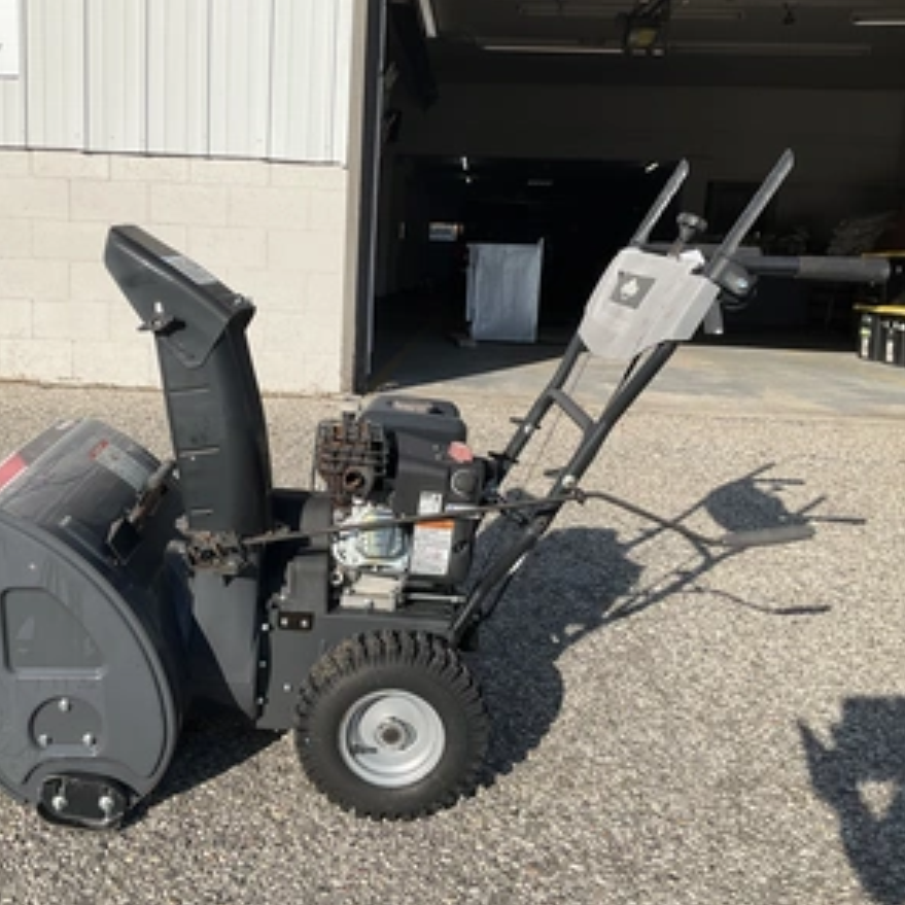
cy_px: 460
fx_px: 1035
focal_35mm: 35
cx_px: 368
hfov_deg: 47.0
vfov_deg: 47.2
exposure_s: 1/2427
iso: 25
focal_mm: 3
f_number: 1.8
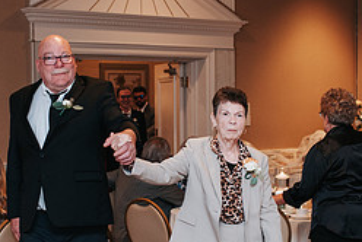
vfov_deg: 12.7
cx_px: 117
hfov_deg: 18.8
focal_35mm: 108
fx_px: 1087
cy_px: 196
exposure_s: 1/160
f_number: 2.8
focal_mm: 35
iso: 1000
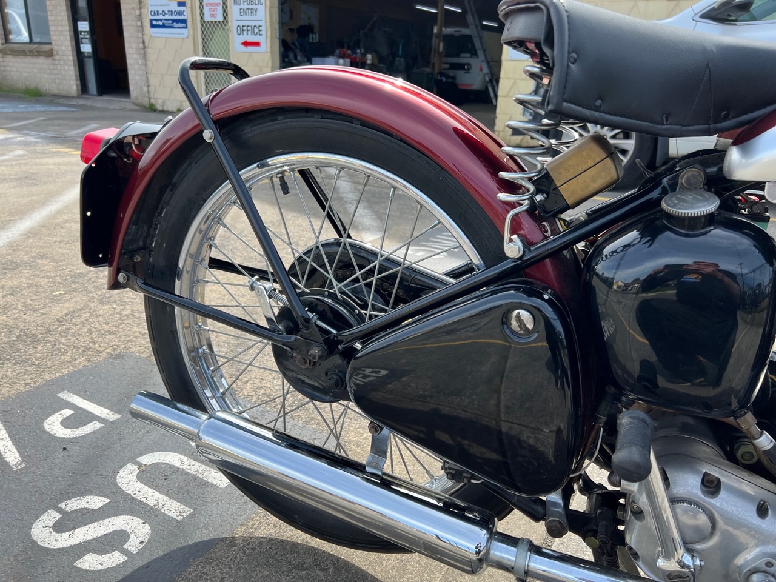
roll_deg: -0.9
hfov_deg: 67.3
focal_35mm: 26
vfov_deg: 53.1
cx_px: 388
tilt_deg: -20.3
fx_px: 583
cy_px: 291
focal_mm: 5.7
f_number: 1.5
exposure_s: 1/1531
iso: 50
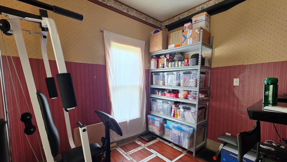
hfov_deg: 103.0
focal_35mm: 15
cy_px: 94
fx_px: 114
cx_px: 140
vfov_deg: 70.0
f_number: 1.9
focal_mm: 2.2
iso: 320
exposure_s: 1/60
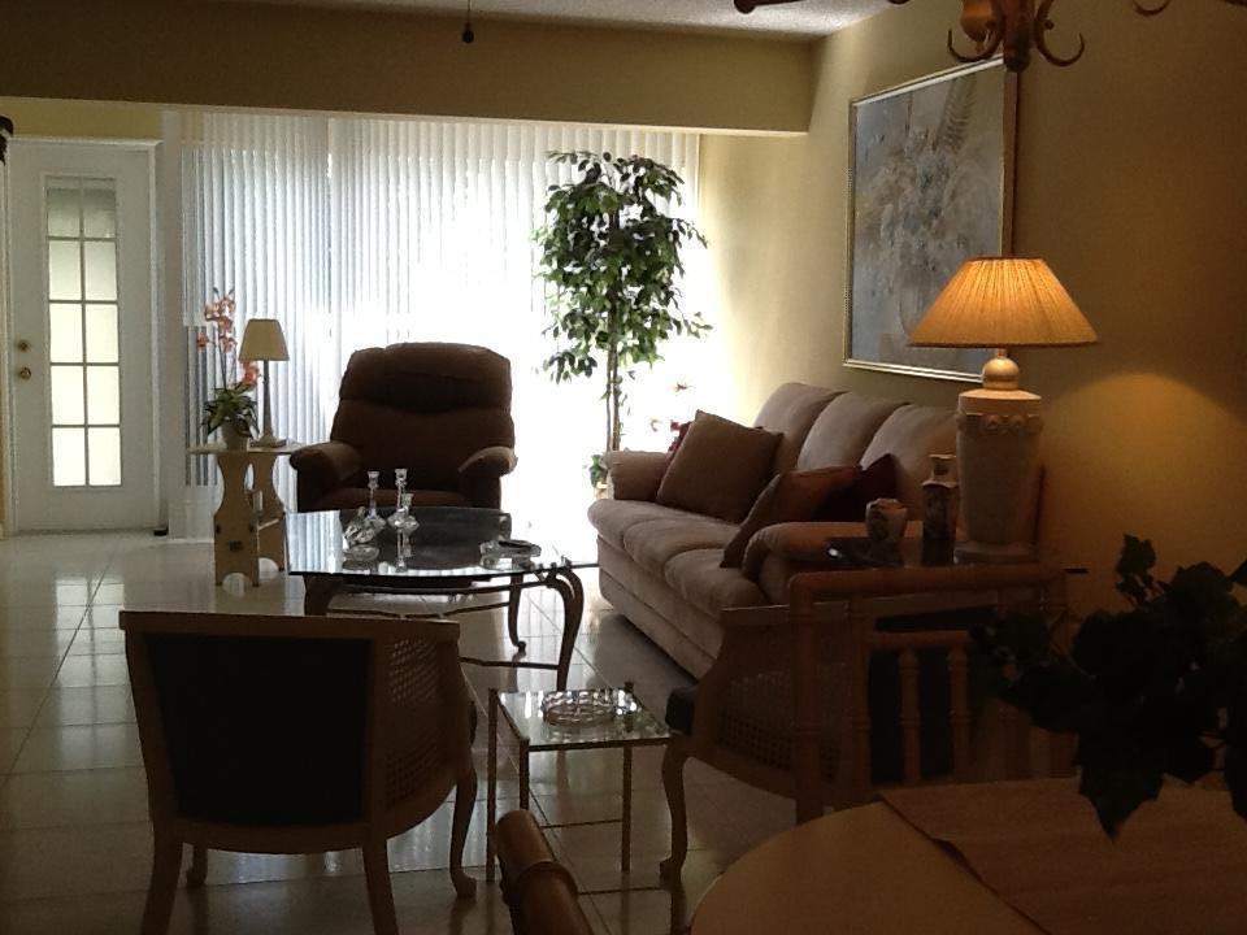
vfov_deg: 32.9
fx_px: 1585
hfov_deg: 42.9
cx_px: 624
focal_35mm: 44
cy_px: 468
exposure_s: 1/100
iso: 64
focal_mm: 2.03
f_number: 2.4
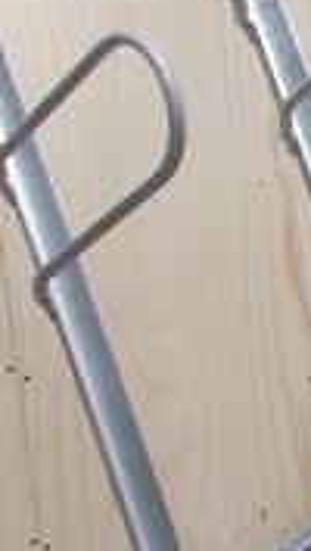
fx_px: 1403
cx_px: 585
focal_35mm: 96
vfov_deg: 21.6
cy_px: 31
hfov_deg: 11.6
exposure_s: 1/25
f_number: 3.2
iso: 200
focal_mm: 4.6
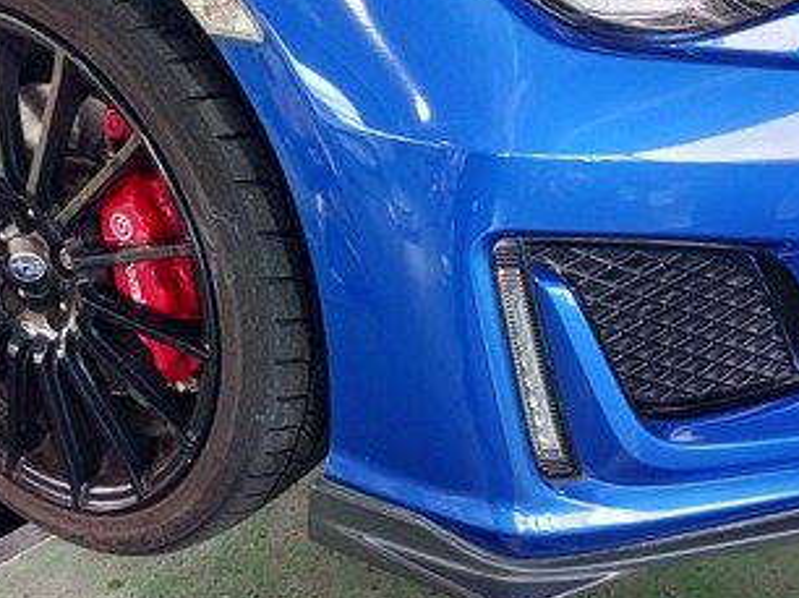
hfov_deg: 36.2
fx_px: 1222
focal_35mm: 53
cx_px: 355
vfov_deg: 27.4
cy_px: 232
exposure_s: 1/50
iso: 250
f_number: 1.8
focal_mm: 4
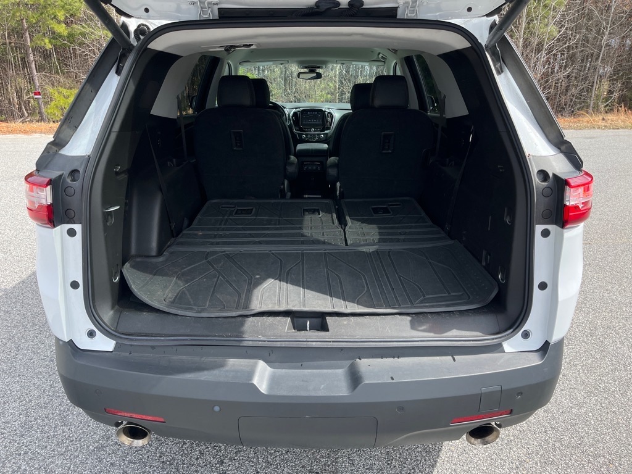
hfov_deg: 67.3
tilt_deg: -20.1
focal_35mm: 26
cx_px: 316
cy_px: 237
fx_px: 475
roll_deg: -0.5
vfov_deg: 53.1
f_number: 1.6
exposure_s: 1/1957
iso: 50
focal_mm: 5.1
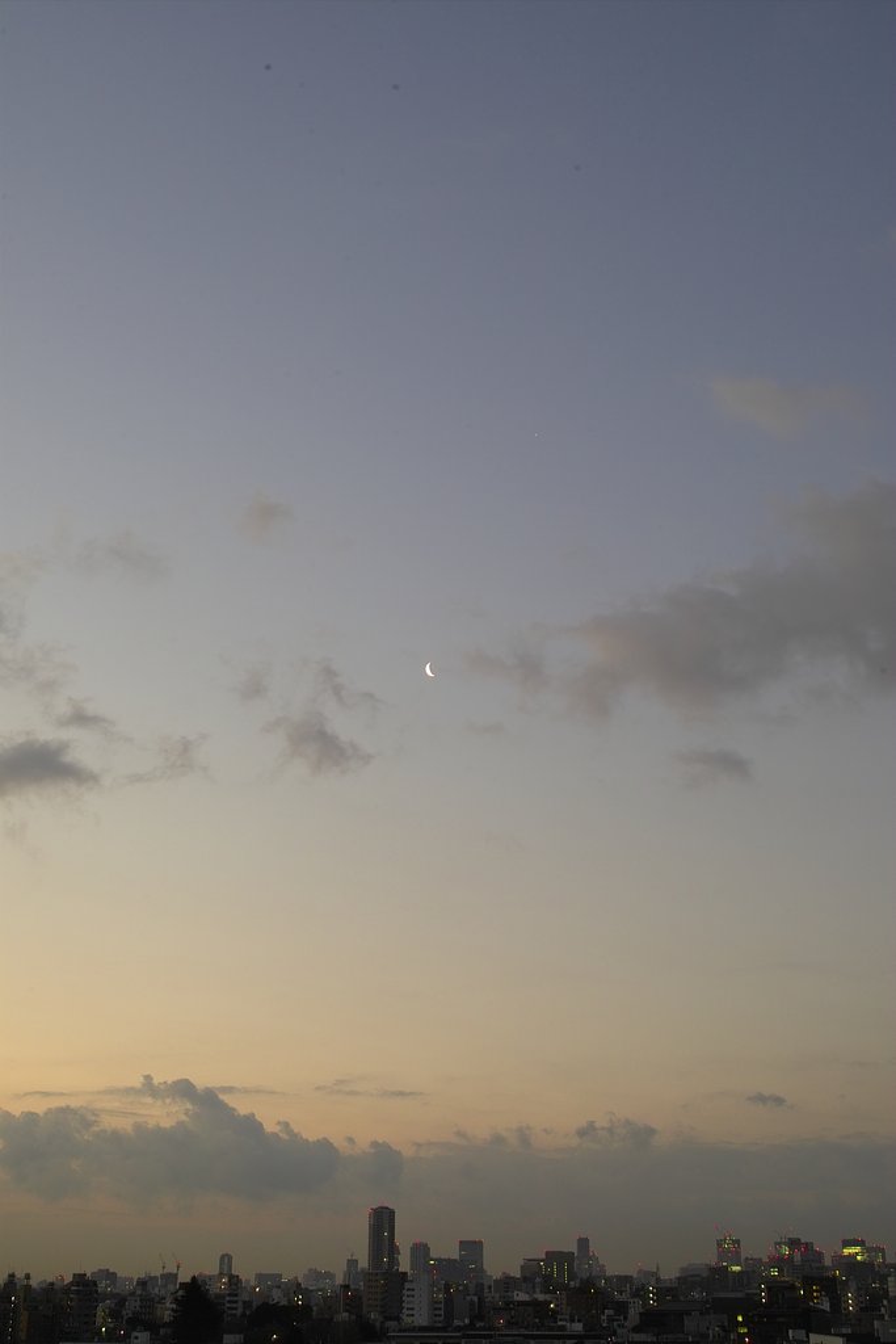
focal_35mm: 43
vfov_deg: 45.4
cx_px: 448
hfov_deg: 31.2
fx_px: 1605
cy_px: 672
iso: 100
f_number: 8
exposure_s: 1.3
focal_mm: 25
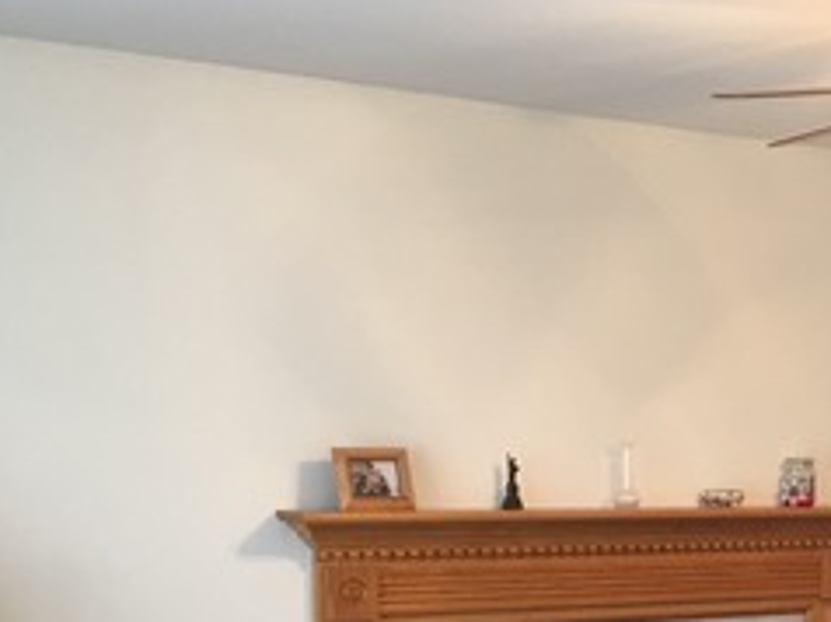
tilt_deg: -4.3
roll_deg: -0.7
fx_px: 1871
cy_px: 601
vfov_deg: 18.4
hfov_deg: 23.9
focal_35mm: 78
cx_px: 834
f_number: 2.2
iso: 80
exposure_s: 1/30
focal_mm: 4.15
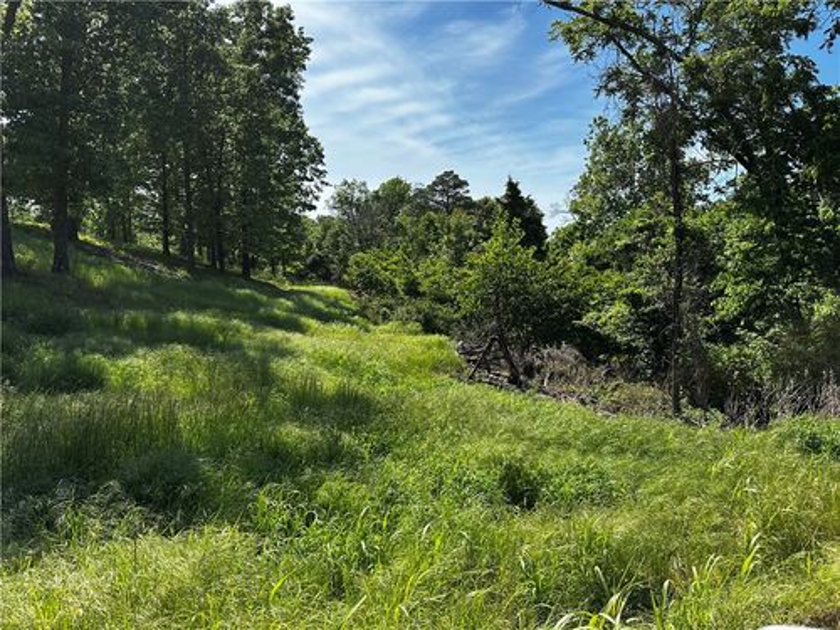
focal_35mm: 24
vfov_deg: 56.8
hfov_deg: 71.6
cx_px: 420
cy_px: 315
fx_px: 582
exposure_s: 1/3058
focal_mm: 6.86
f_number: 1.78
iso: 80
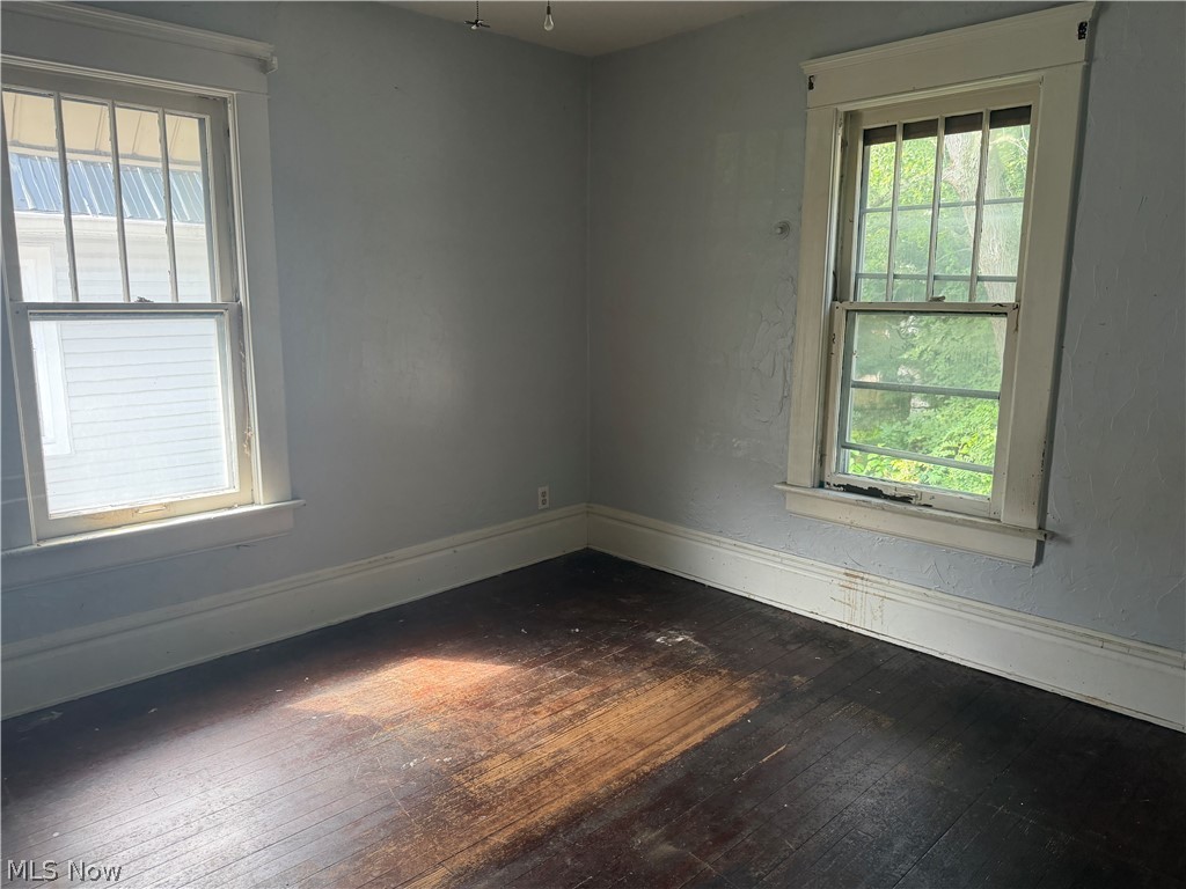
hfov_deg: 71.6
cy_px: 444
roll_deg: -0.2
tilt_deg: -9.6
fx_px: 822
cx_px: 593
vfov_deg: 56.8
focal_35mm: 24
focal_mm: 6.76
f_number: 1.78
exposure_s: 1/121
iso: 200
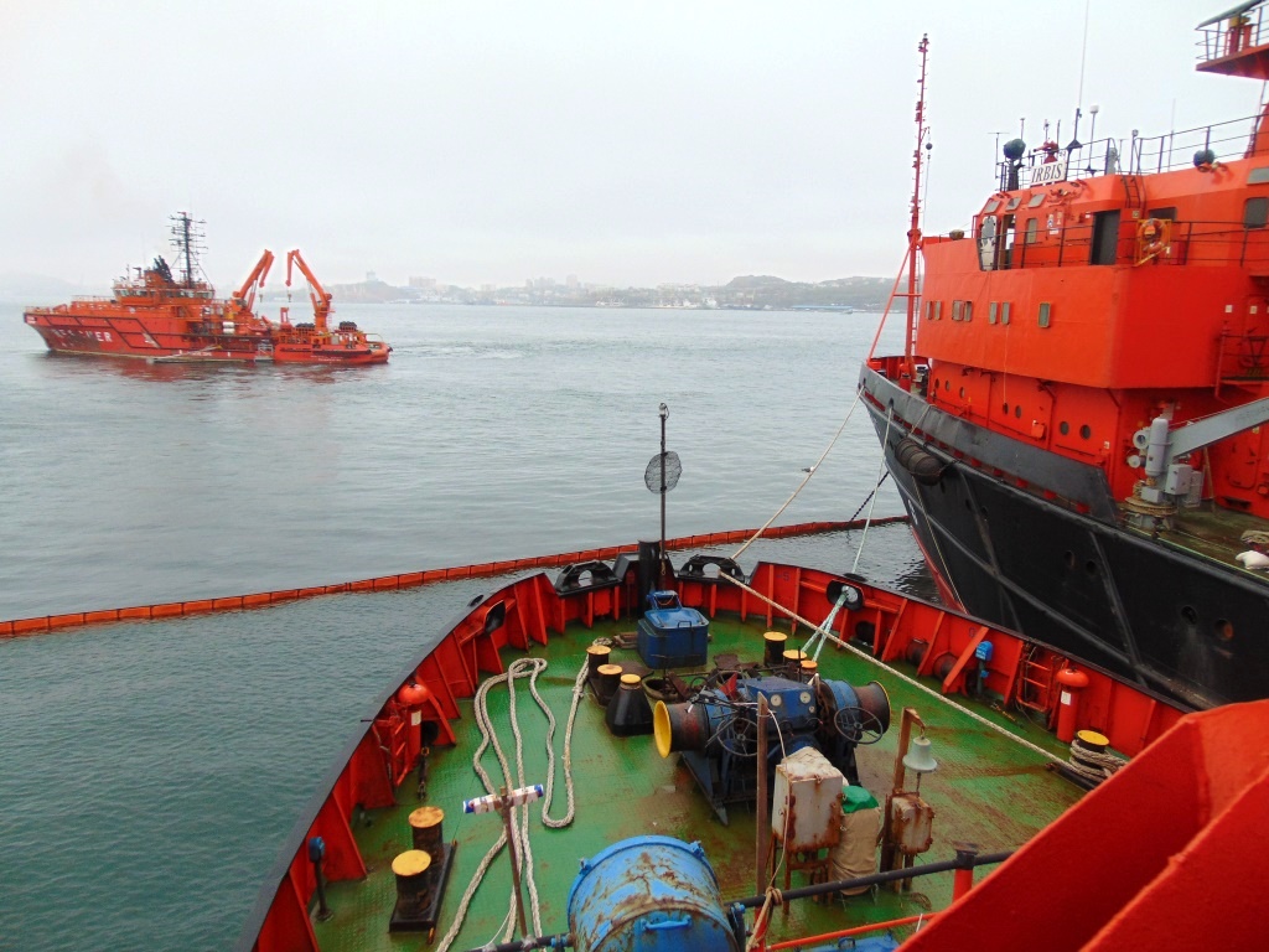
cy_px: 476
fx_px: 916
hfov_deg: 69.4
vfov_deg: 54.9
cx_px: 634
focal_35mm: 25
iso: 80
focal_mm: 4.5
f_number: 3
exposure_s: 1/250
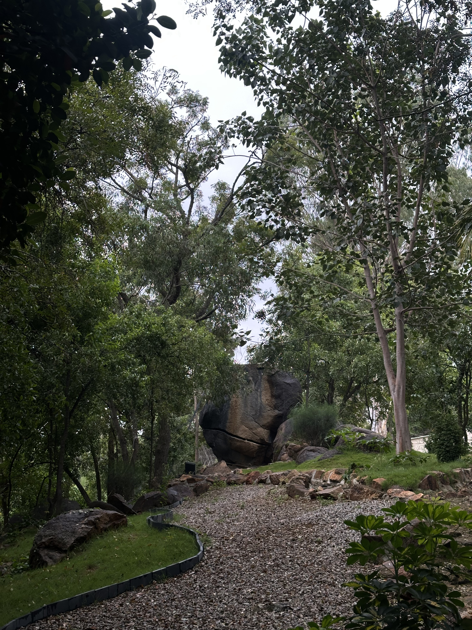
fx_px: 873
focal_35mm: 48
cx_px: 236
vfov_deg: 39.7
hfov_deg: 30.3
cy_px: 315
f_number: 1.78
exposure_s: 1/276
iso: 64
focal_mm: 6.86
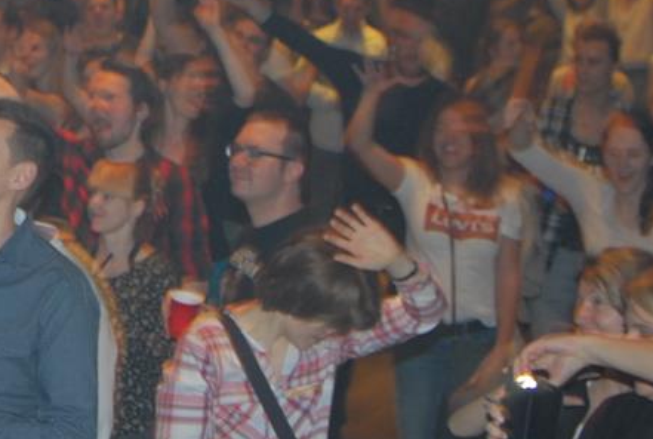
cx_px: -155
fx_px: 1981
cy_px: 49
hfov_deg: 17.7
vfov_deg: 12.5
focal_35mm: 109
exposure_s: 1/6
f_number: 5.6
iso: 400
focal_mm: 28
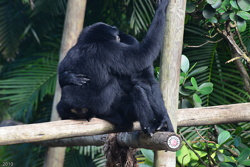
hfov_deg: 5.6
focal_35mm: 370
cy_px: 84
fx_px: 2570
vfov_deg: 3.7
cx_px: 125
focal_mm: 370
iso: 800
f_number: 8
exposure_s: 1/20
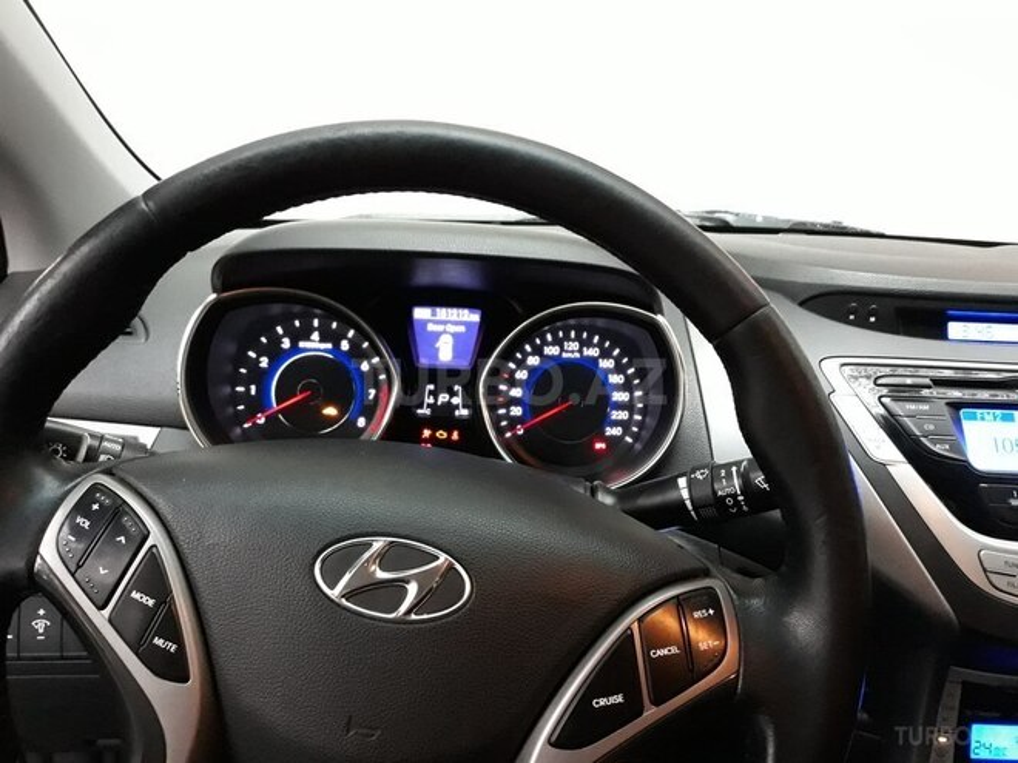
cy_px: 382
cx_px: 509
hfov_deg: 65.3
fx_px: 794
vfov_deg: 51.4
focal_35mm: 27
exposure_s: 1/25
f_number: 1.7
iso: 500
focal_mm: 3.71
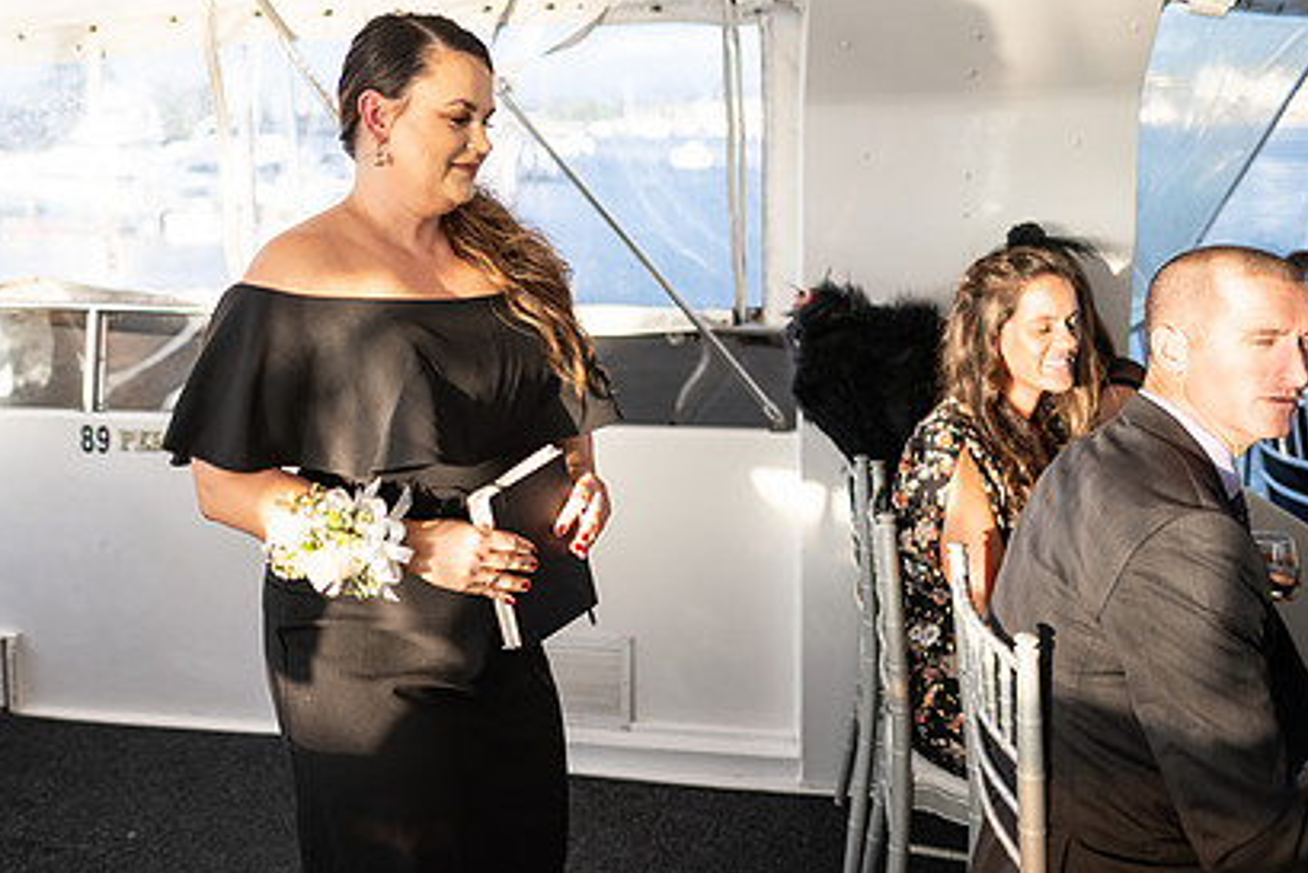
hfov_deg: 54.3
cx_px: 403
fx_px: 1236
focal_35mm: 34
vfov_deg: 38.4
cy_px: 277
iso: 125
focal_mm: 24
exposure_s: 1/1250
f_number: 1.4
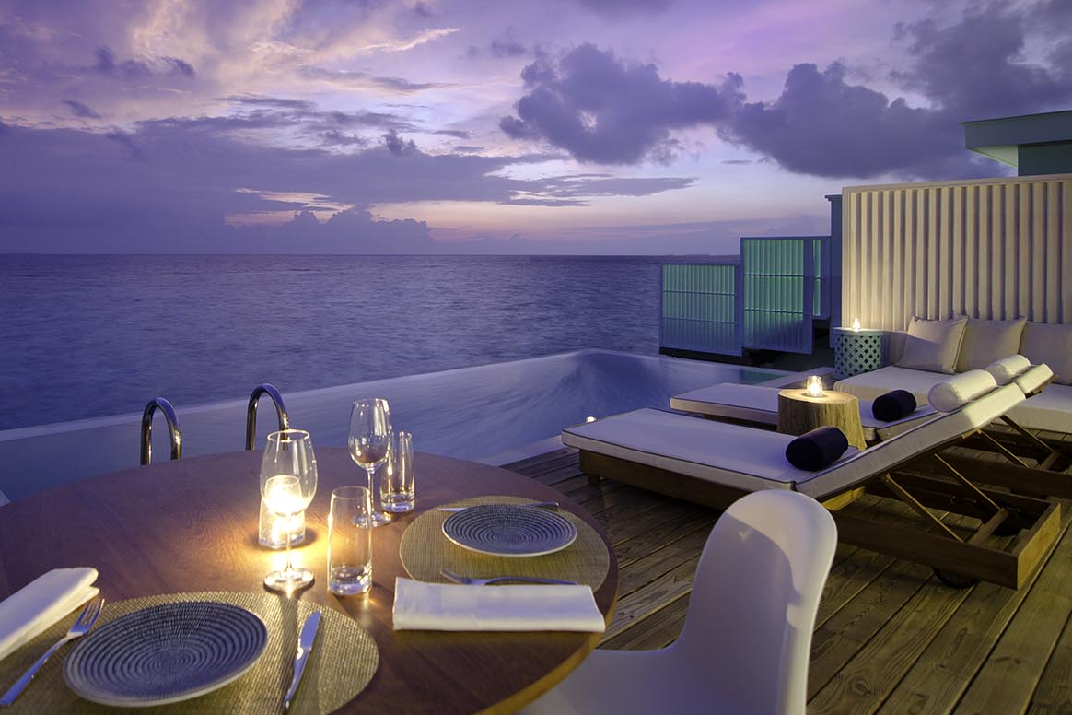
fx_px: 676
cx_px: 443
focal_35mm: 23
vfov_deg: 54.9
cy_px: 252
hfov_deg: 76.2
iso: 400
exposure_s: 3
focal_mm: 11
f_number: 3.2
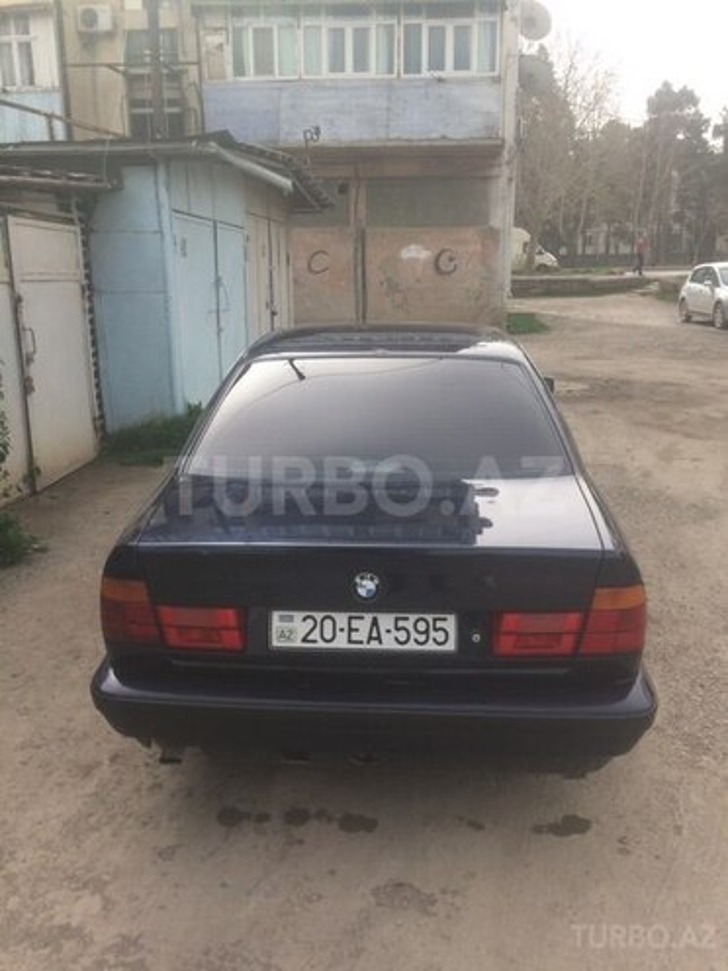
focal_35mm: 29
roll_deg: -0.5
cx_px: 364
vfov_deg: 61.7
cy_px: 486
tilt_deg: -12.4
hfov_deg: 48.2
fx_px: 813
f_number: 2.2
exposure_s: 1/707
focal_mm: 4.15
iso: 32
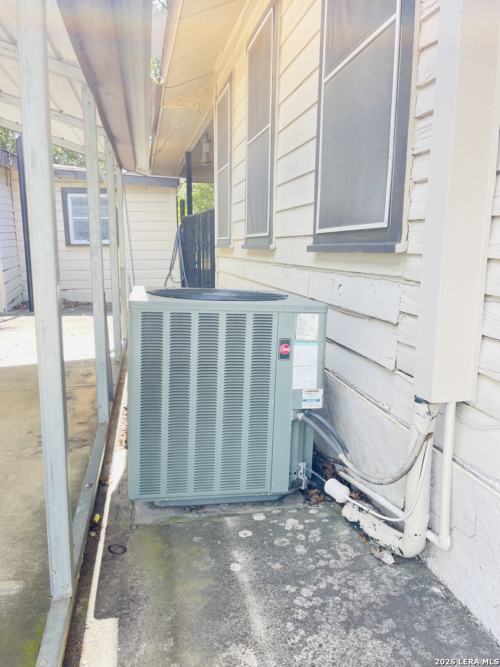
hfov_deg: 54.9
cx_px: 250
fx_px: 481
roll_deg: +1.1
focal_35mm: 25
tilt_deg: -10.2
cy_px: 334
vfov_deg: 69.4
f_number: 1.6
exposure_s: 1/198
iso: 32
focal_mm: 5.1
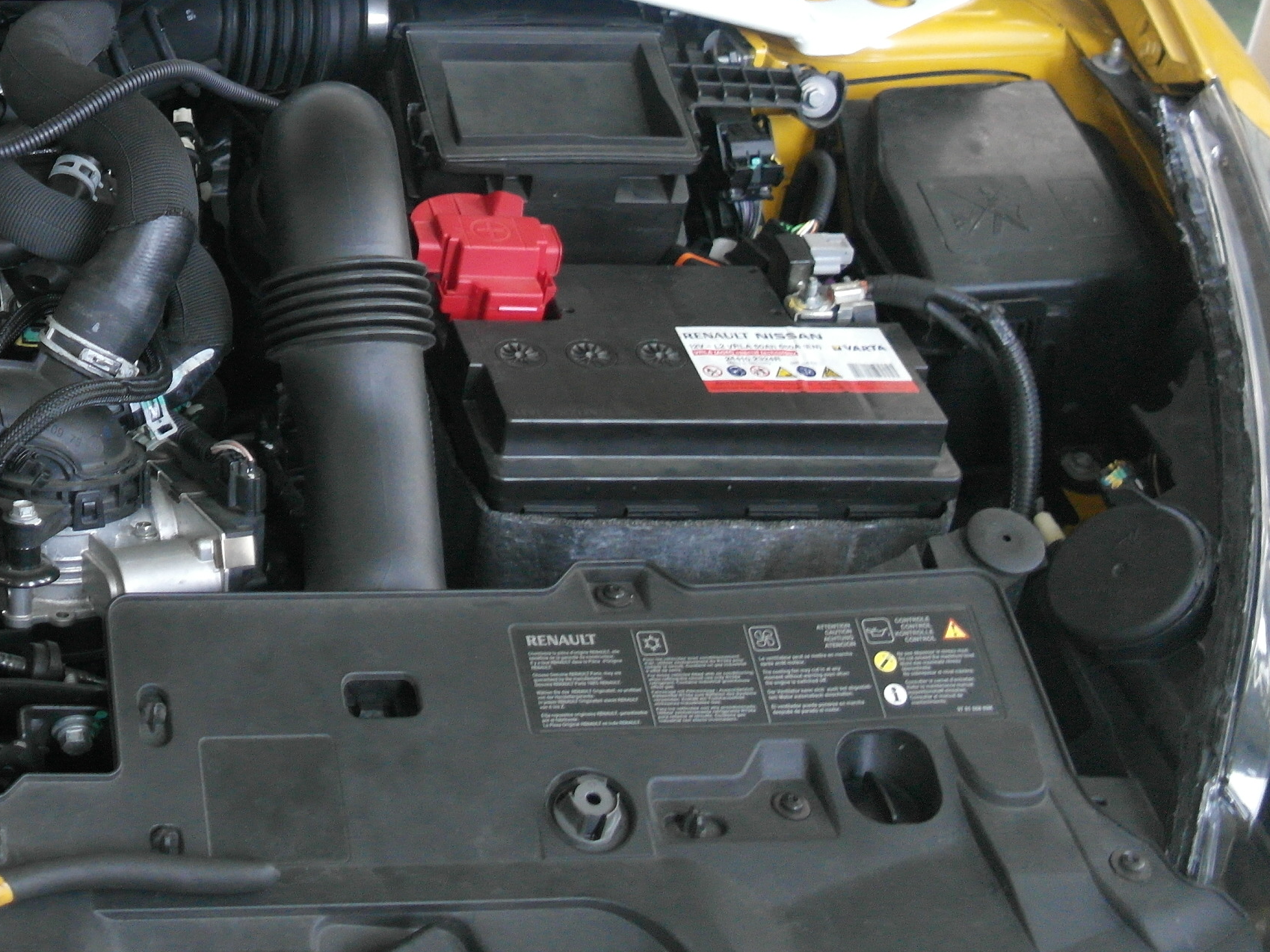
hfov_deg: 27.3
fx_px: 2421
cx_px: -71
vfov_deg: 21.7
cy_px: 96
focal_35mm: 66
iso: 800
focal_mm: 20
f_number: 3.5
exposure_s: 1/40
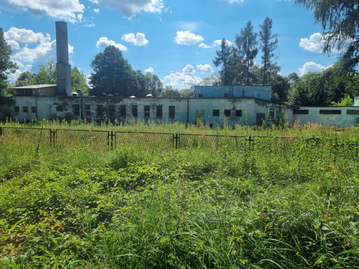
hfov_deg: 67.3
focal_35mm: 26
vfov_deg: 53.1
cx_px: 180
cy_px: 134
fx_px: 270
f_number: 1.8
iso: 50
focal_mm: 5.4
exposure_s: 1/4384
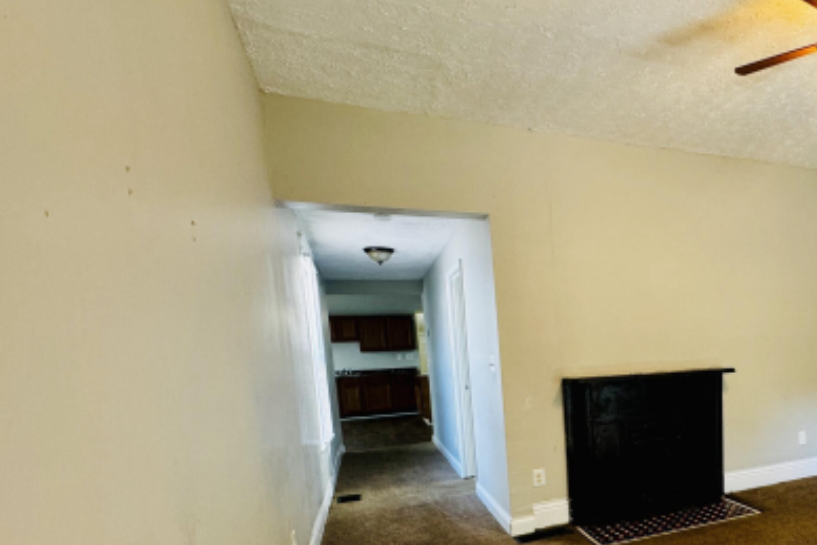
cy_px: 406
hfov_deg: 64.7
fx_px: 568
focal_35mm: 25
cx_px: 662
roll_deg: +2.3
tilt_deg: -6.3
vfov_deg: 49.4
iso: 200
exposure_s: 1/60
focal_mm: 2.22
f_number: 2.2
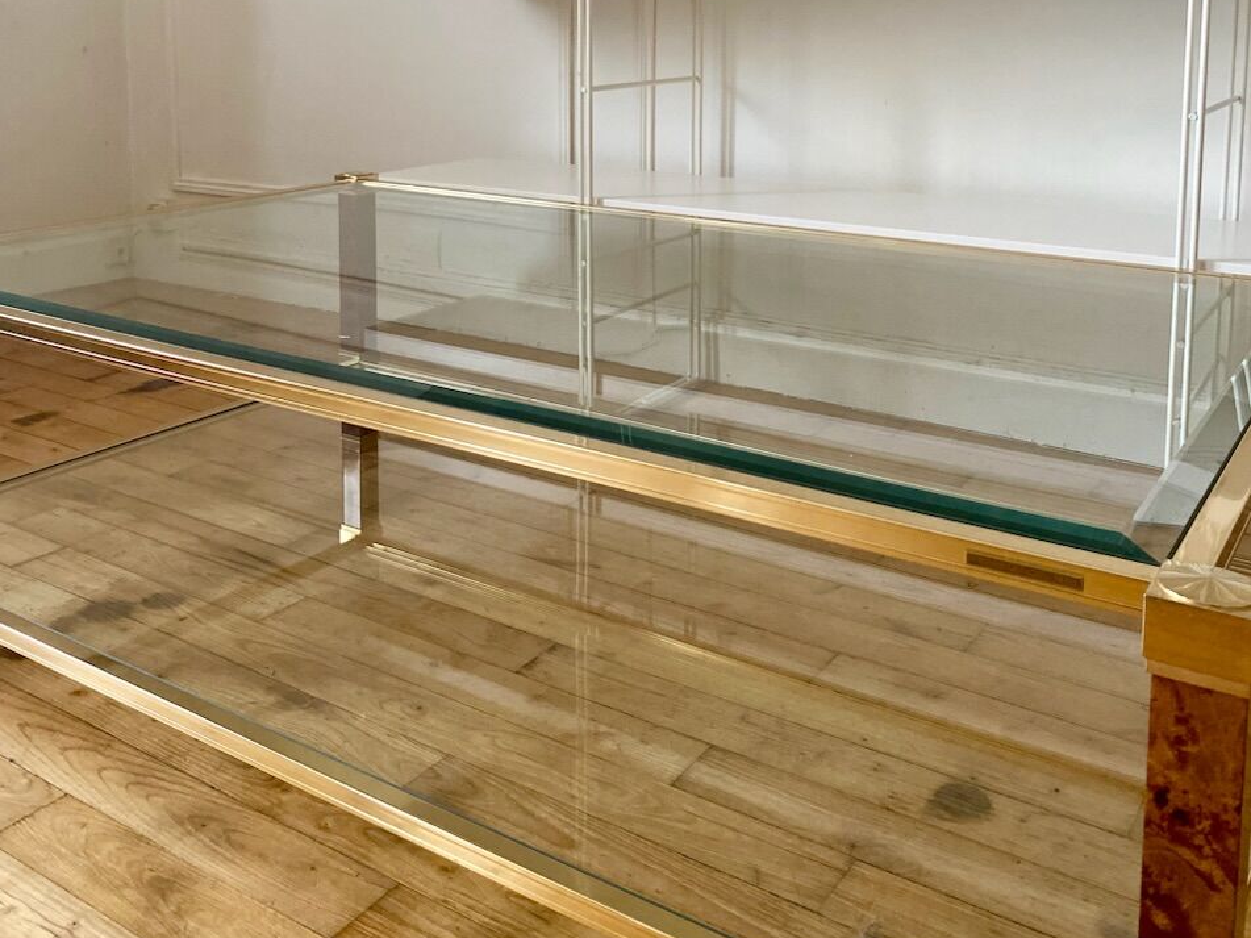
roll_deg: +1.2
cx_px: 621
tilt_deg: -5.6
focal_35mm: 35
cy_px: 172
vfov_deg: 38.9
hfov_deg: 52.6
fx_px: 1265
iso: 400
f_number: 1.8
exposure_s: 1/60
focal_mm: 4.25
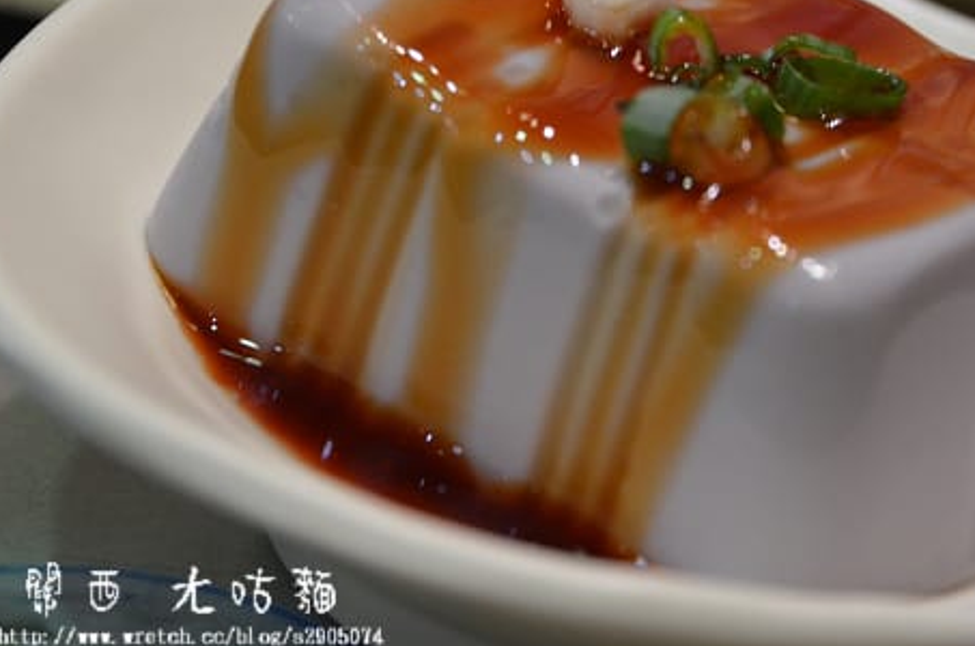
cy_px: 222
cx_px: 591
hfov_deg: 11.5
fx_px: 4830
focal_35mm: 179
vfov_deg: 7.6
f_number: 5.3
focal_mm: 85
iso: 2000
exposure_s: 1/80
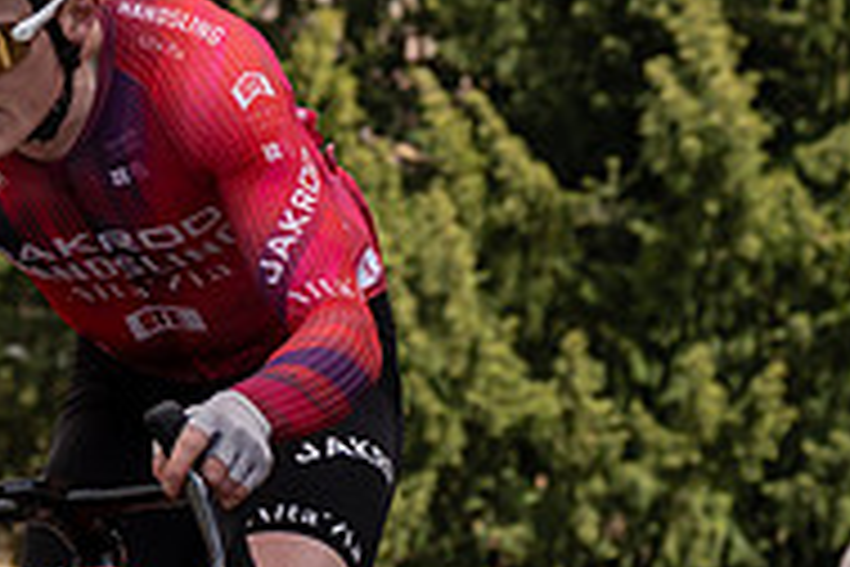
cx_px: 167
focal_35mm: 383
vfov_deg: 3.6
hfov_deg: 5.4
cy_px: -99
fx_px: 9042
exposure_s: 1/1000
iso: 320
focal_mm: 75
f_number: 5
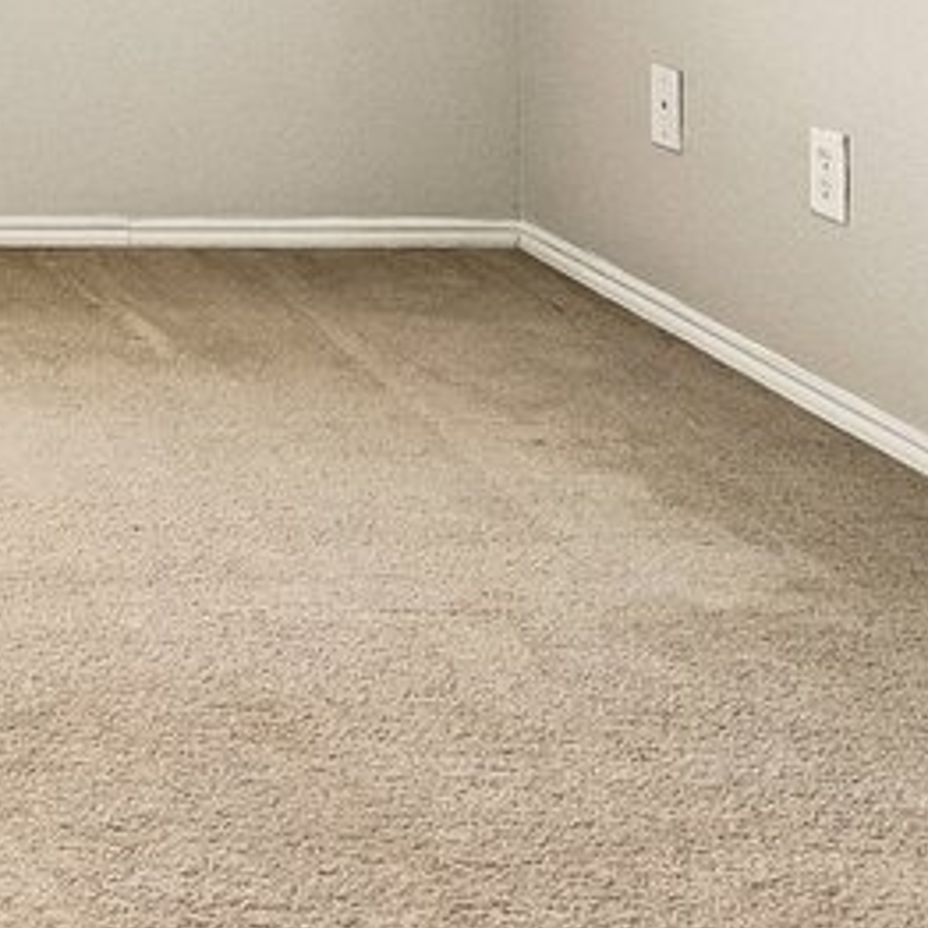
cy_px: -425
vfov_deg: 18.5
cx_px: -758
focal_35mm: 84
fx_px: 2548
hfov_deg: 16.9
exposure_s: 1/15
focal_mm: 16
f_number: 8
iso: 560
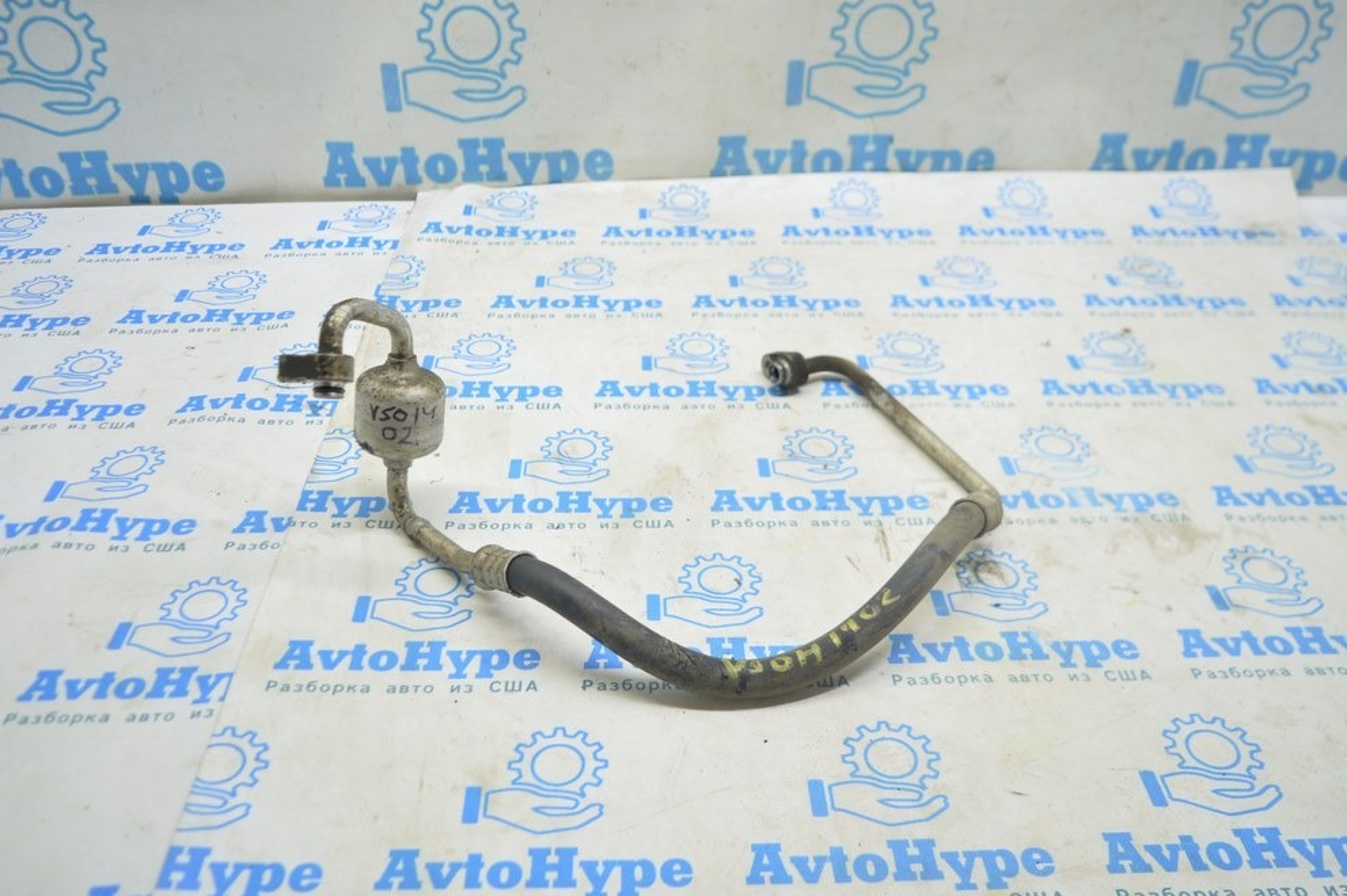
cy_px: 435
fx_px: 1216
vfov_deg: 40.5
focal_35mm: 33
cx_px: 653
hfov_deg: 58.0
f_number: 3.8
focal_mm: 21
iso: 400
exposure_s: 1/40
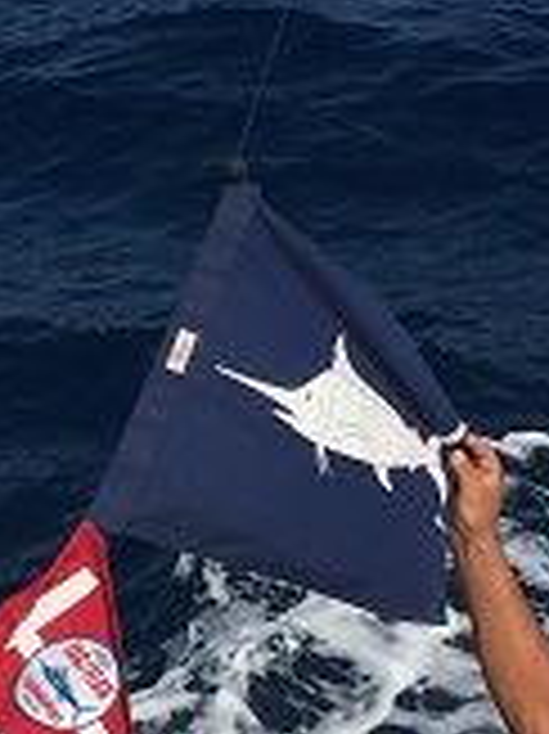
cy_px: 540
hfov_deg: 13.7
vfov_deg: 18.3
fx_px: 2266
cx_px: 63
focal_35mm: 107
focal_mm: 4.15
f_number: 2.2
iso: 32
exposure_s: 1/3597
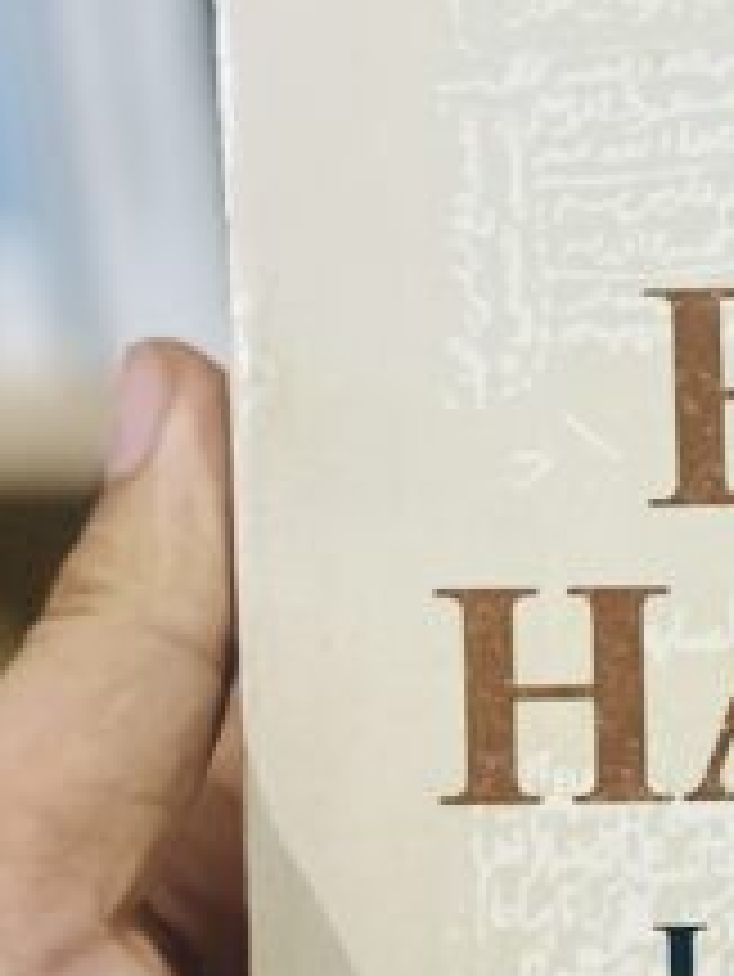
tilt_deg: -32.8
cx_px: 982
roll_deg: +1.1
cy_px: 697
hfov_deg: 14.7
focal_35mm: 96
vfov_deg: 20.3
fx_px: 2711
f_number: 1.5
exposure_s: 1/60
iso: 500
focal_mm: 5.7
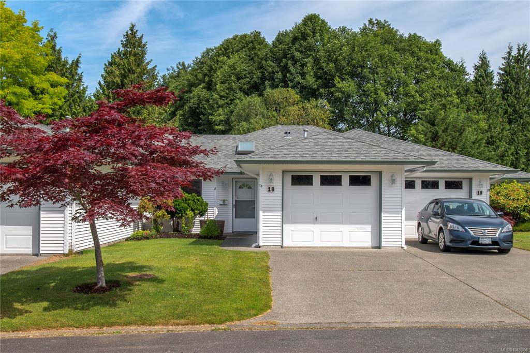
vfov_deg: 36.8
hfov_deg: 53.1
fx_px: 530
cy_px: 176
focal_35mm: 36
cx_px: 265
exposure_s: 1/400
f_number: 10
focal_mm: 24
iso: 250
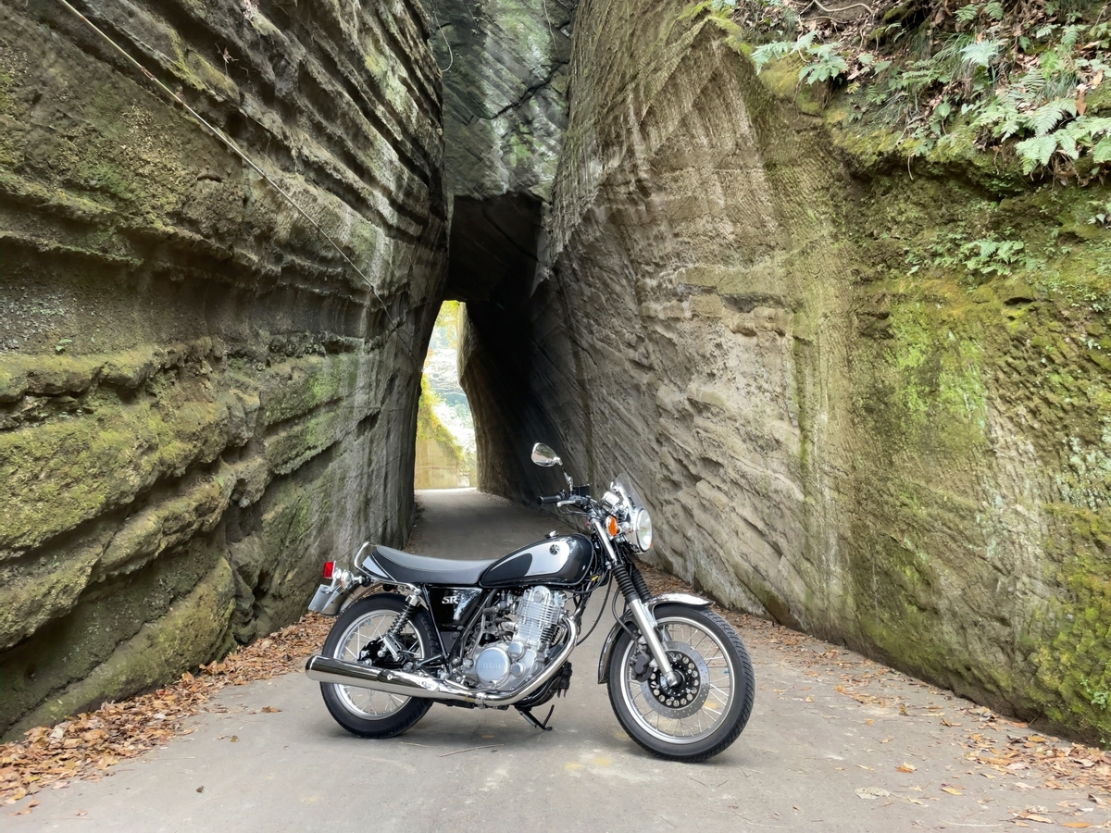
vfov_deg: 53.1
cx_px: 556
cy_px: 416
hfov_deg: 67.3
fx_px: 834
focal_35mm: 26
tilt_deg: +6.3
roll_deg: +1.1
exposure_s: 1/60
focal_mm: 4.2
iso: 125
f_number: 1.6
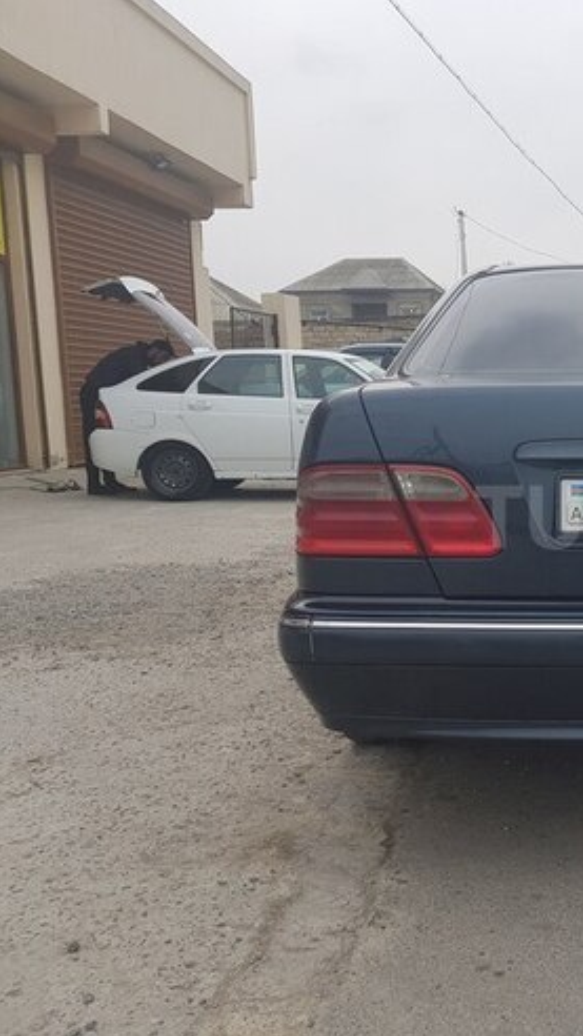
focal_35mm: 38
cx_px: 690
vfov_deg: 52.8
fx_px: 1044
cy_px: 517
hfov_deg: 27.6
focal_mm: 4.2
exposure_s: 1/250
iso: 40
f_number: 1.7
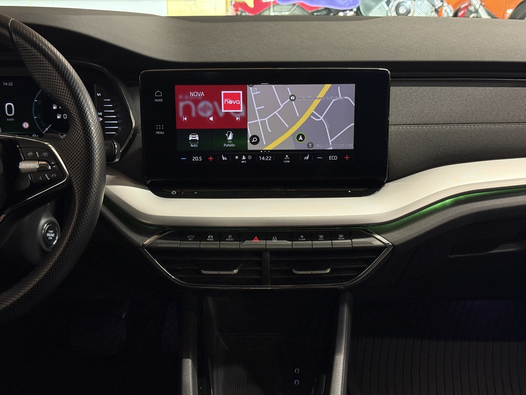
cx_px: 263
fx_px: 729
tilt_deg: -19.0
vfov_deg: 30.3
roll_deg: +0.6
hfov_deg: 39.7
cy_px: 198
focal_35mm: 48
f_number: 1.78
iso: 200
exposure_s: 1/64
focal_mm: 6.76
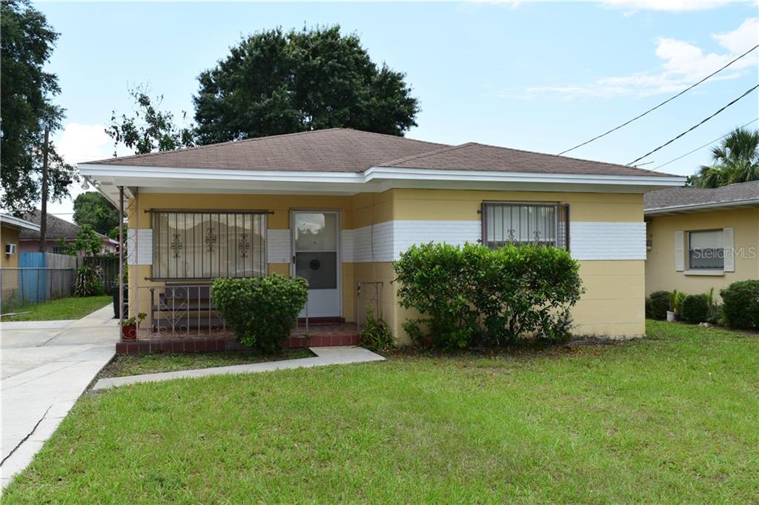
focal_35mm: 33
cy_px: 252
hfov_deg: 57.2
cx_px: 380
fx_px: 695
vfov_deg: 39.9
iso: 400
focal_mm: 22
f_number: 10
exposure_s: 1/320
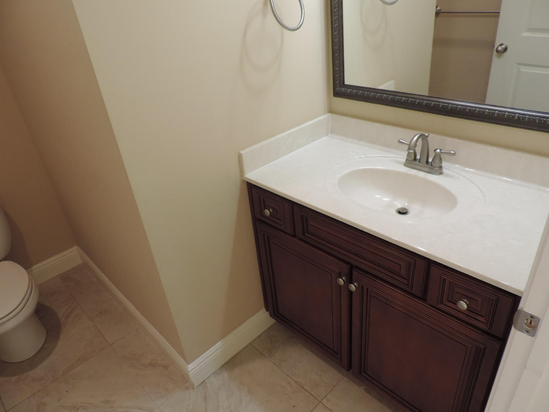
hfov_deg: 71.6
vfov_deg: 56.8
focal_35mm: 24
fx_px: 381
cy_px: 206
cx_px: 274
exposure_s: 1/30
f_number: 3
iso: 280
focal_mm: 4.3
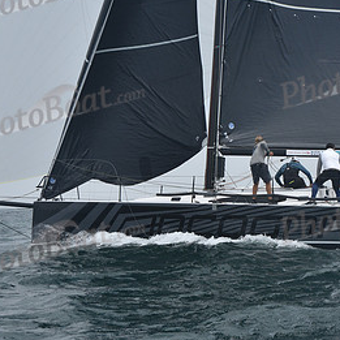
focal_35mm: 132
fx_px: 1467
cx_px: 214
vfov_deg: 13.2
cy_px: 161
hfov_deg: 13.2
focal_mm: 70
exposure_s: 1/800
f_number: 11
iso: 250
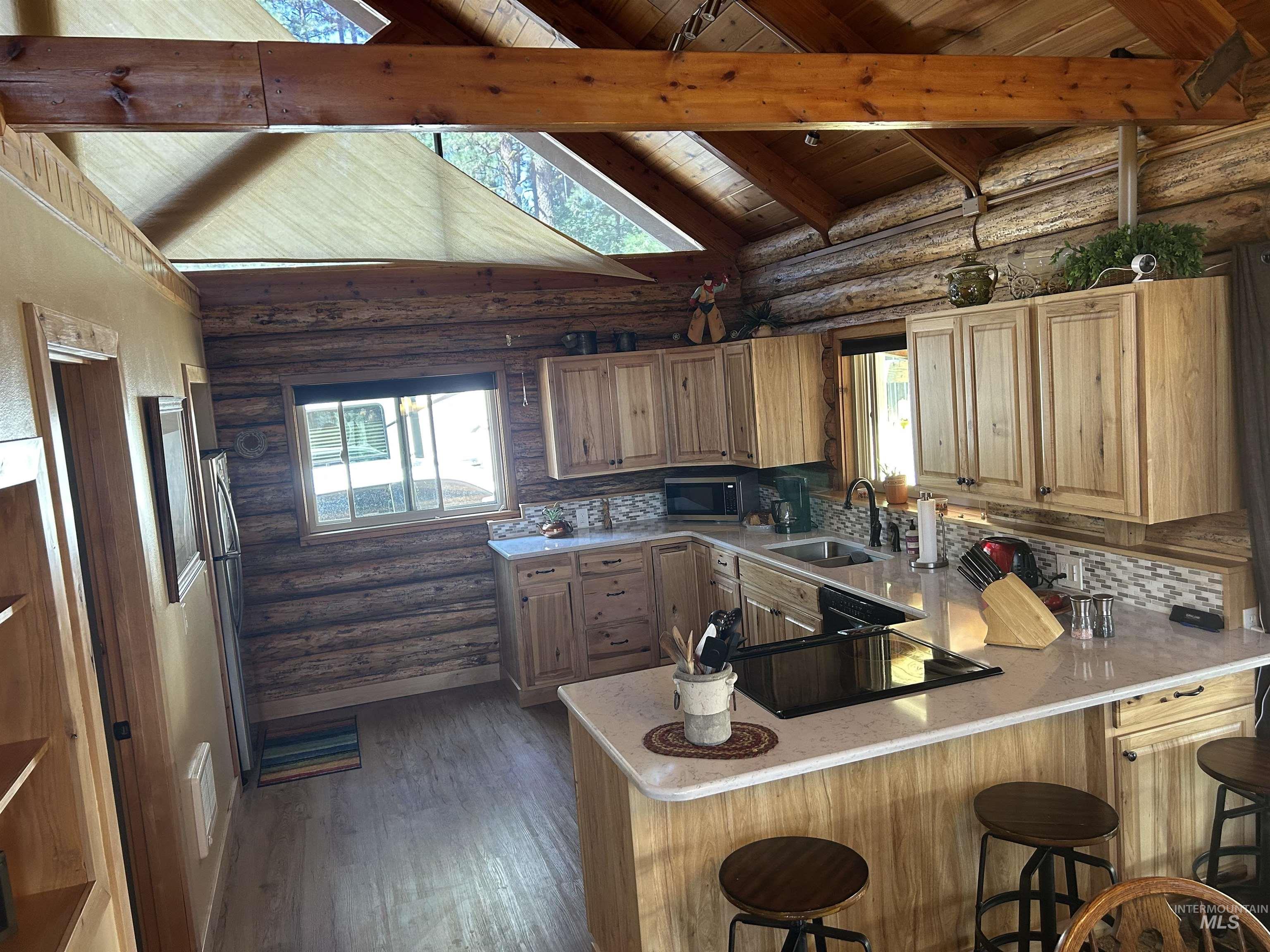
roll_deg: +4.9
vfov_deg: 53.1
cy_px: 476
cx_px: 635
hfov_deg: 67.3
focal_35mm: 26
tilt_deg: -6.2
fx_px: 954
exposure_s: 1/60
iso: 160
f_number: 1.5
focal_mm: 5.7
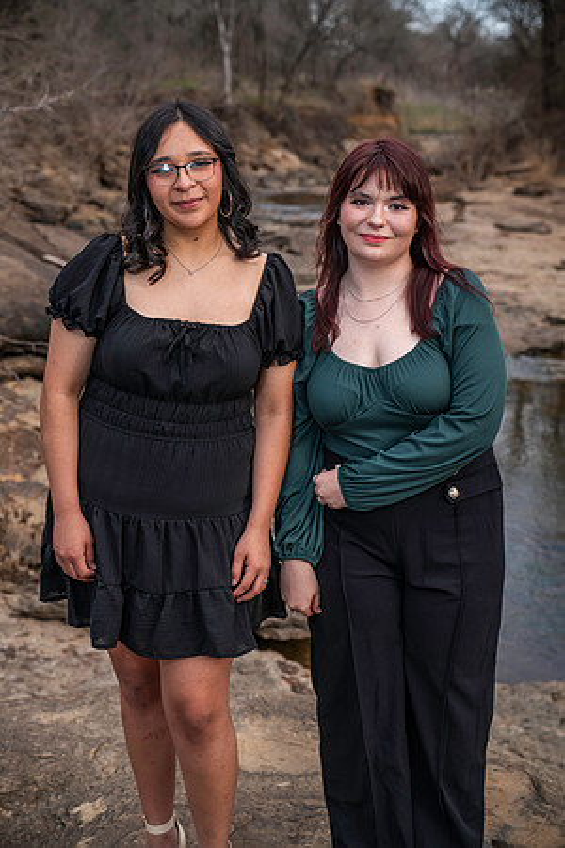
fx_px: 1248
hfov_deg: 25.5
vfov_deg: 37.5
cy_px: 424
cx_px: 282
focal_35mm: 53
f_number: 4
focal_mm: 53
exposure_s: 1/200
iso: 100
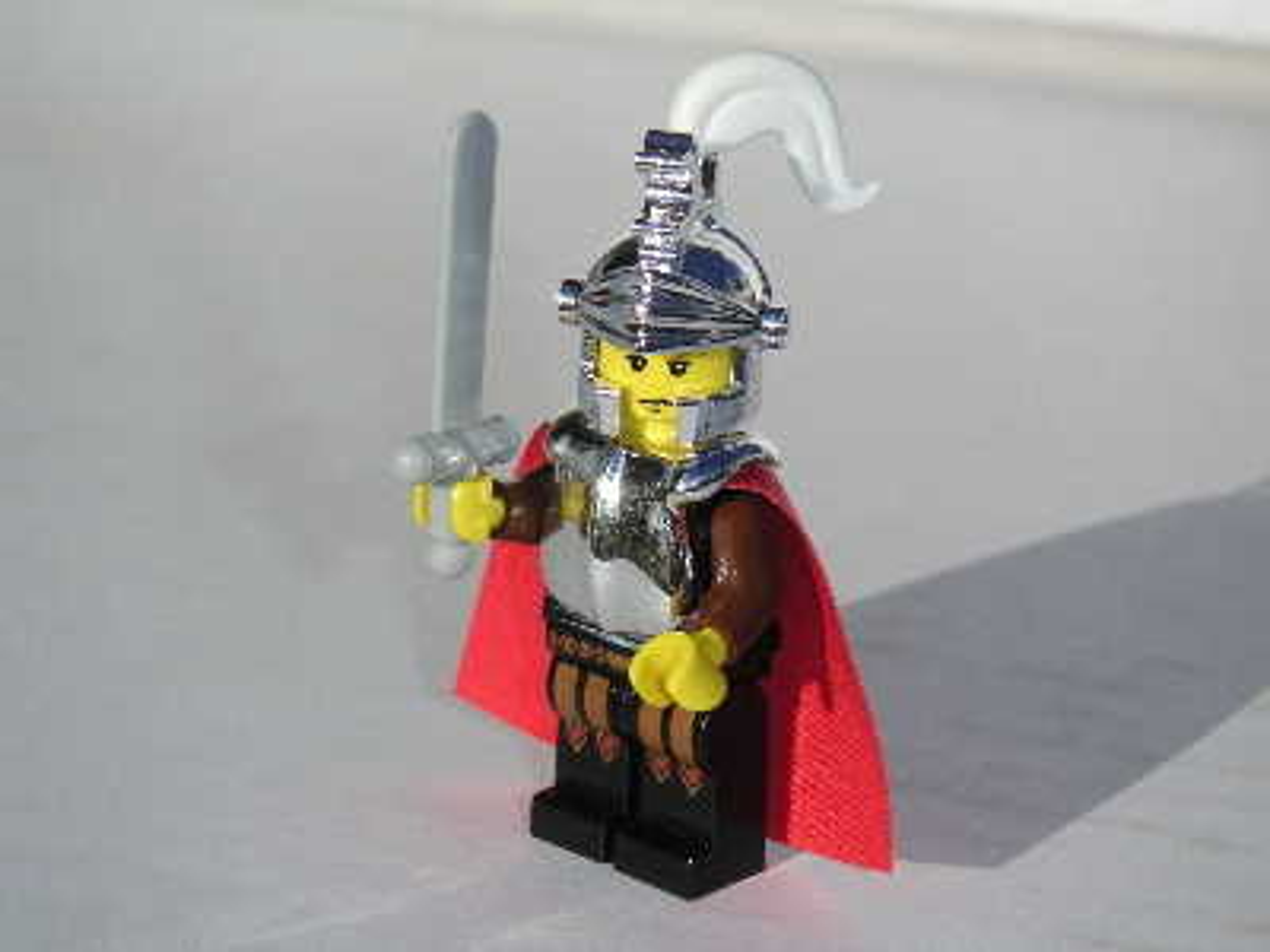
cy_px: 476
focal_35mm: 111
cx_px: 635
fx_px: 4072
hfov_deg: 17.7
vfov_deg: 13.3
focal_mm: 17.1
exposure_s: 1/750
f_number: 8
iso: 160
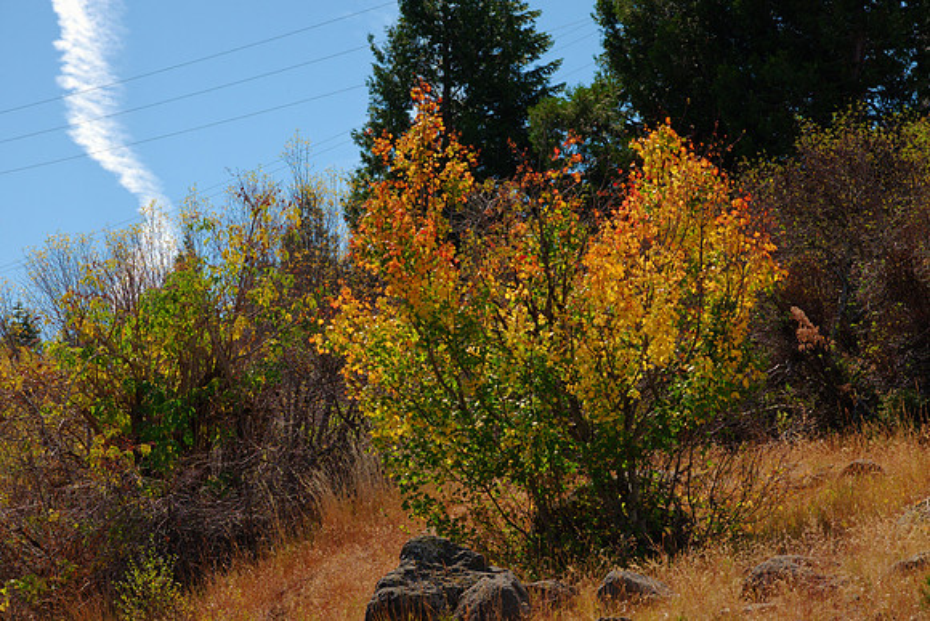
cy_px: 310
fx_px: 4108
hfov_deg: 12.9
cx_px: 465
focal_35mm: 159
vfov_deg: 8.6
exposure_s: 1/240
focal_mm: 106
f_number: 10
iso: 400
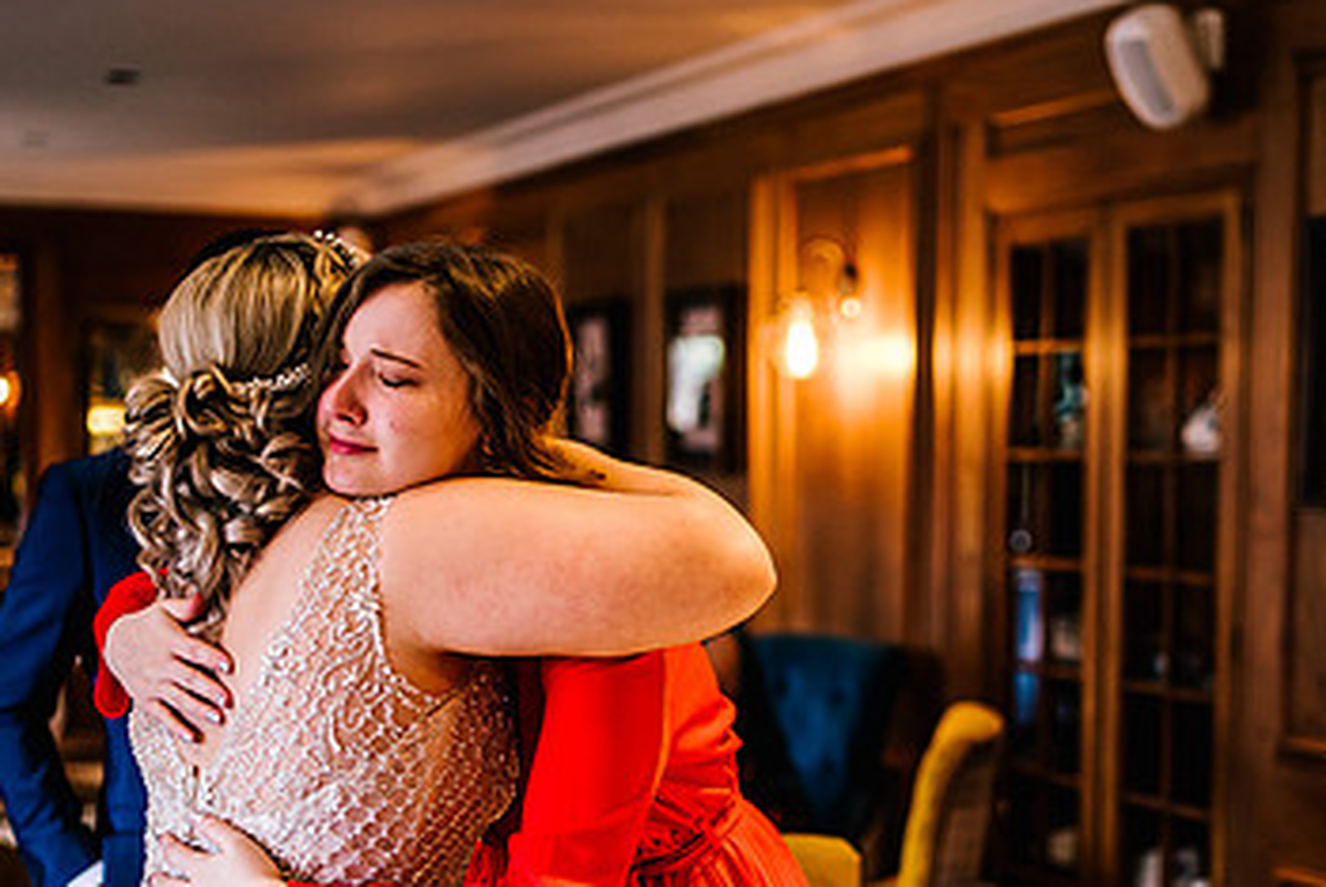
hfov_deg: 34.2
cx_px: 875
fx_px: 2138
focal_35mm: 58
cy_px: 658
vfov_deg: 23.2
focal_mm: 35
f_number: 1.4
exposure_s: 1/250
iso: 800
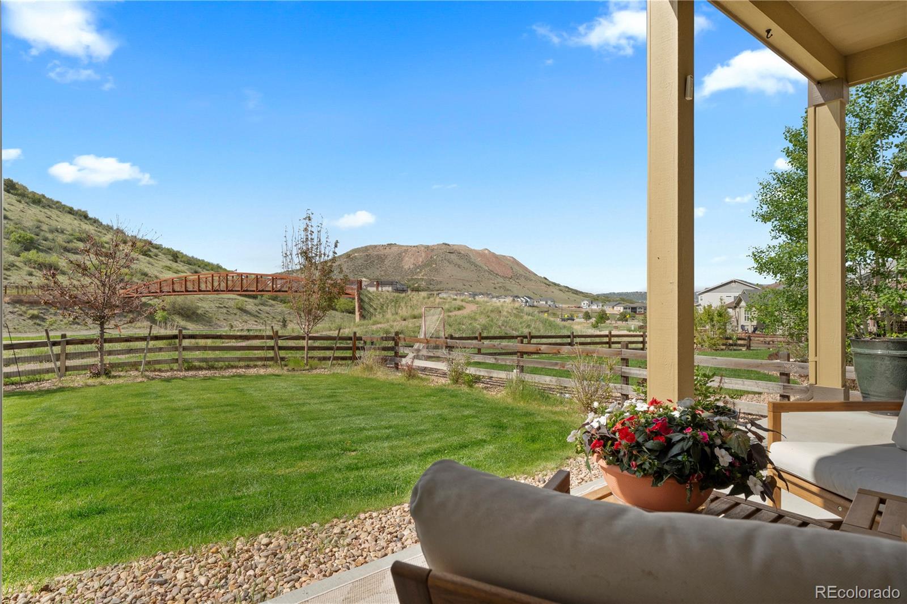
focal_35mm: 20
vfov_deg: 62.2
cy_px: 302
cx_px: 454
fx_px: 501
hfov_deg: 84.3
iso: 400
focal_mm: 19.9
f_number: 9
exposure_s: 1/400
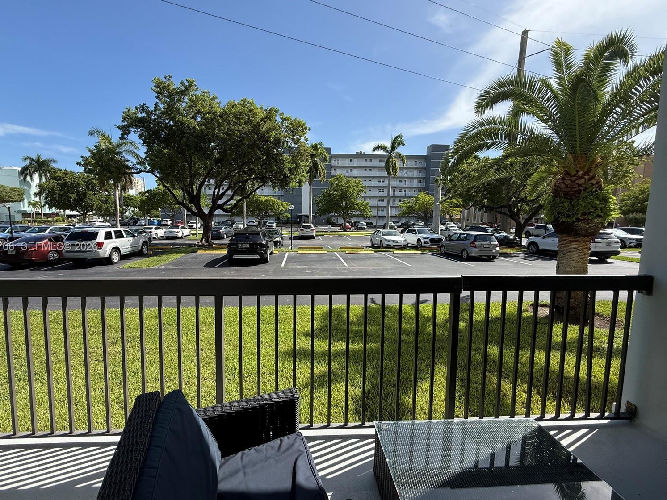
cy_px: 247
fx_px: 289
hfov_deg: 98.1
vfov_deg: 81.8
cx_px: 316
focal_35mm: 15
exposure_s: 1/1145
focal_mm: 2.22
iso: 64
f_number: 2.2
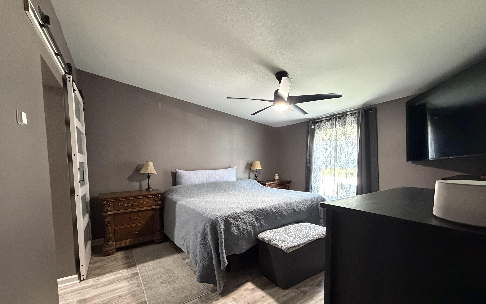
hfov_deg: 101.5
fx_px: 199
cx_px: 244
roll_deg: +2.2
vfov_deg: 74.3
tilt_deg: -3.8
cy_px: 176
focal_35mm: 15
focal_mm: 2.22
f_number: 2.2
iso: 800
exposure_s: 1/60
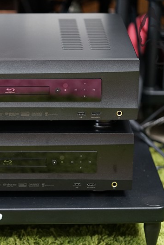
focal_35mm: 136
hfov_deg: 10.0
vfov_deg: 15.1
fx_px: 929
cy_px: 122
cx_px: 14
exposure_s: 1/100
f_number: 2.8
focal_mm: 90
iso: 1600
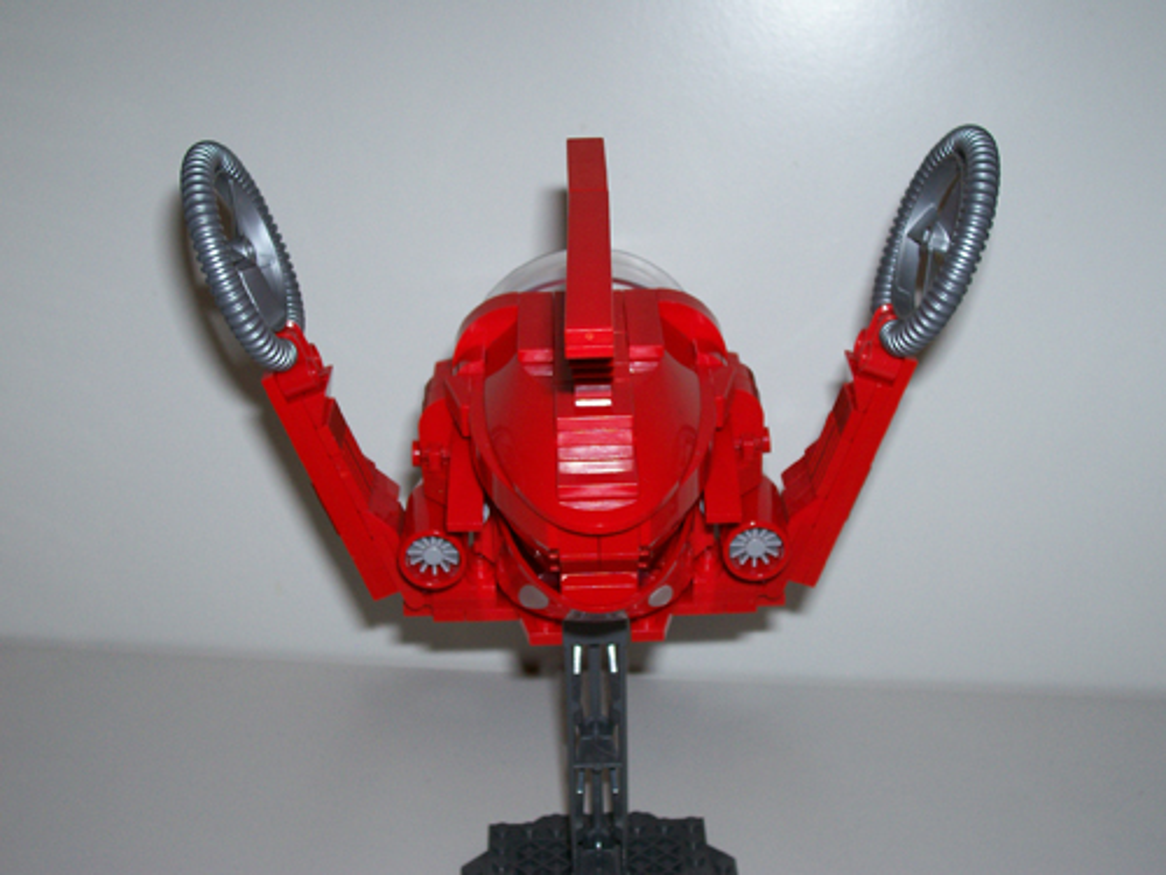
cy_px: 438
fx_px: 1785
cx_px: 583
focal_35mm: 53
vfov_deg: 27.5
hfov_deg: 36.2
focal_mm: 8.7
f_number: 3.2
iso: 80
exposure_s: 1/73.3
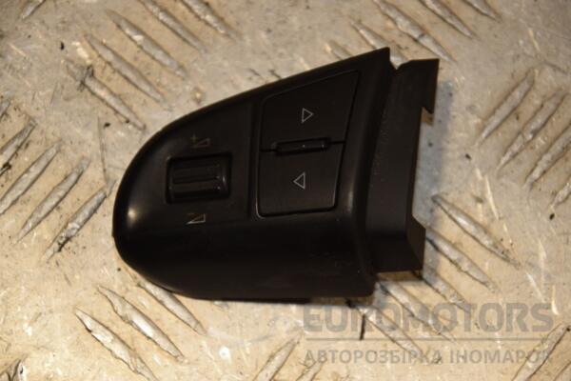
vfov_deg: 8.7
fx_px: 2498
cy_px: 190
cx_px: 286
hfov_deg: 13.0
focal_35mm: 158
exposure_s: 1/200
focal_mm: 105
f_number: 6.3
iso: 800
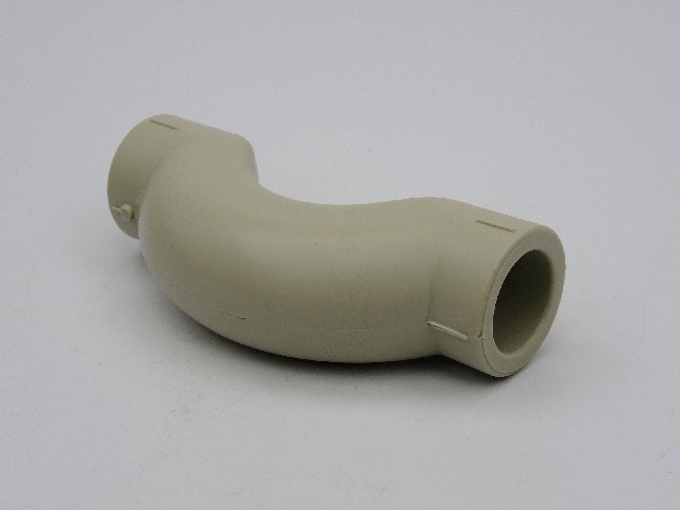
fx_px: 1297
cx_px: 340
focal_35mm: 66
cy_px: 255
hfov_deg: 29.4
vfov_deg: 22.3
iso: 100
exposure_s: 1/400
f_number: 8
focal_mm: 14.1
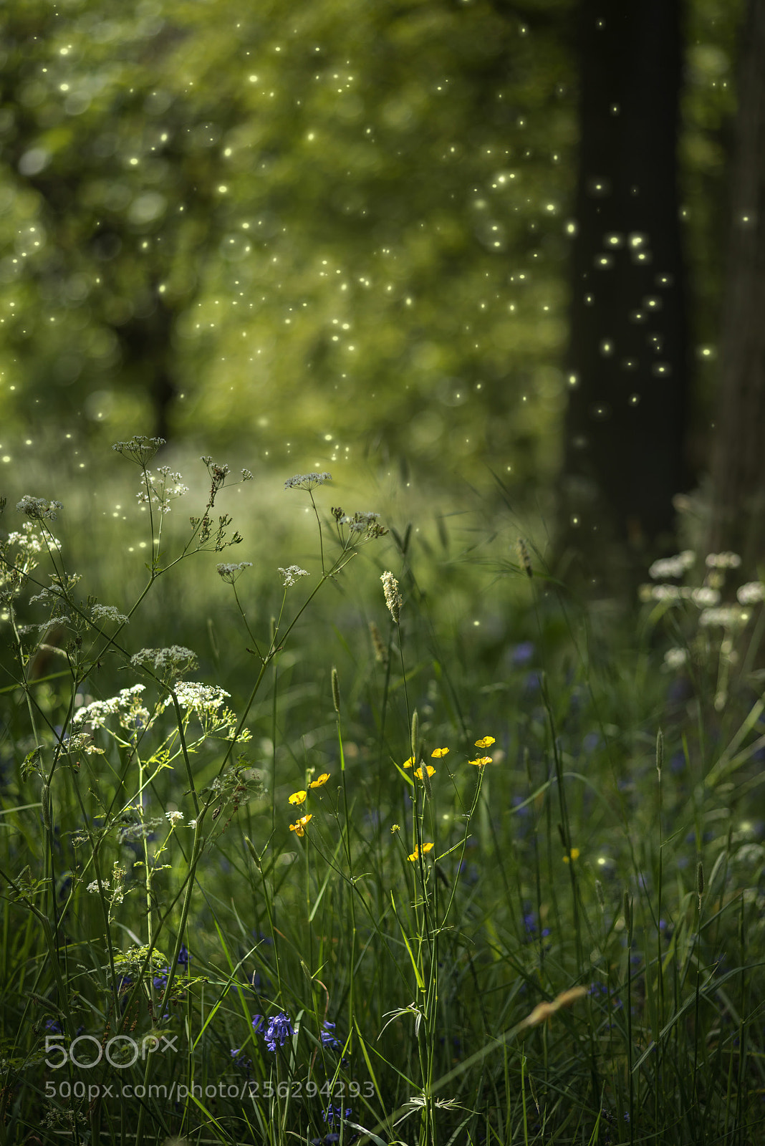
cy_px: 573
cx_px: 382
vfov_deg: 19.4
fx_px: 3344
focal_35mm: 105
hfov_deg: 13.1
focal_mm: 105
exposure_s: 1/1600
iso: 500
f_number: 3
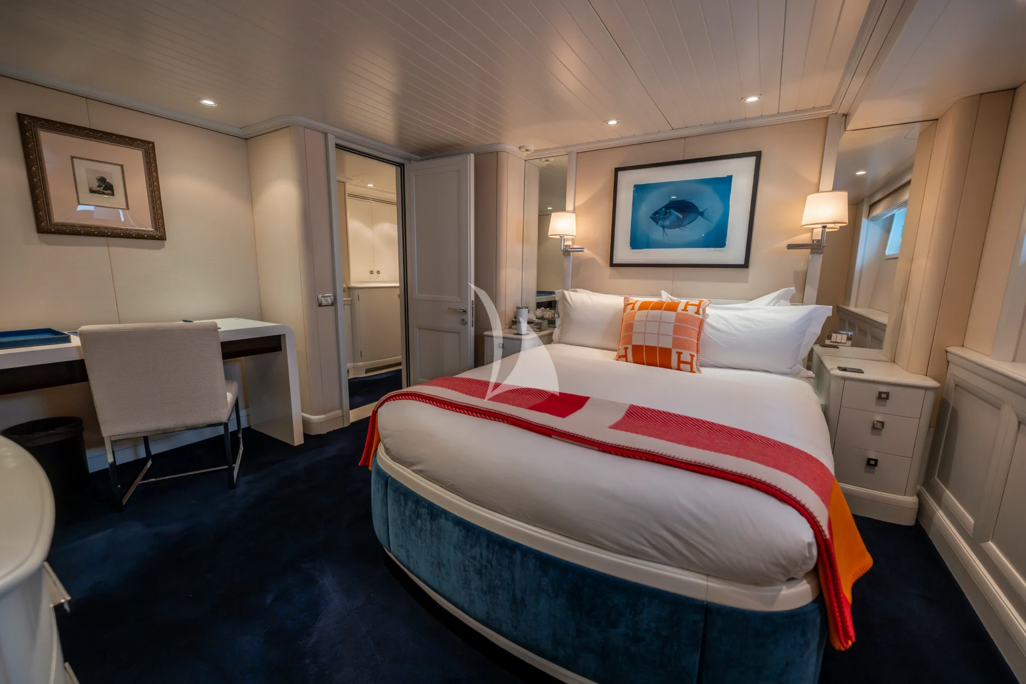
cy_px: 342
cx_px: 513
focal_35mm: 14
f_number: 2.8
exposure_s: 1/200
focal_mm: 14
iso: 2000
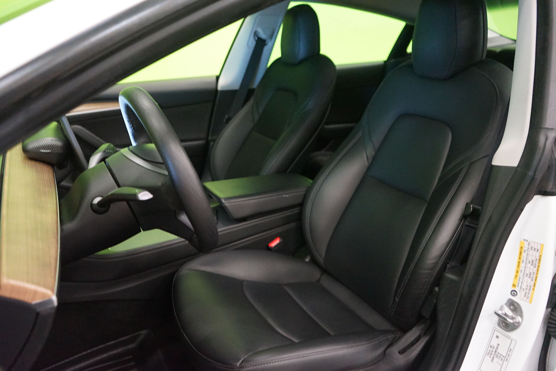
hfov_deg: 65.5
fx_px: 432
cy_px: 186
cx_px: 278
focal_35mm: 28
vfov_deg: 46.4
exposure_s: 1/40
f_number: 3.5
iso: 6400
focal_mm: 28
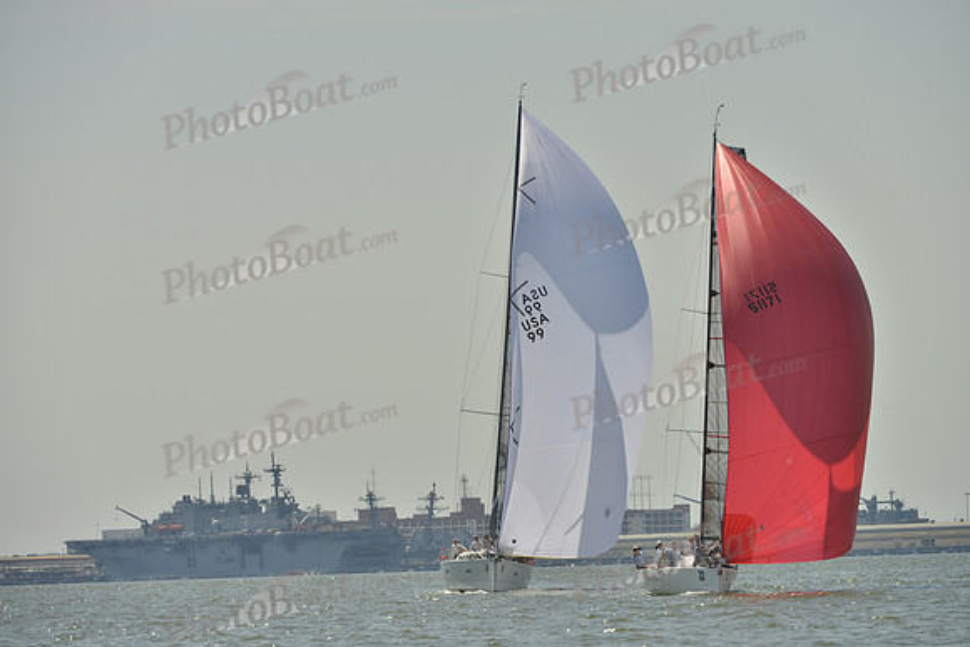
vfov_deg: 4.7
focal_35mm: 290
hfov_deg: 7.1
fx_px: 7815
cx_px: 485
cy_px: 324
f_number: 8
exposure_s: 1/1000
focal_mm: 290
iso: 200
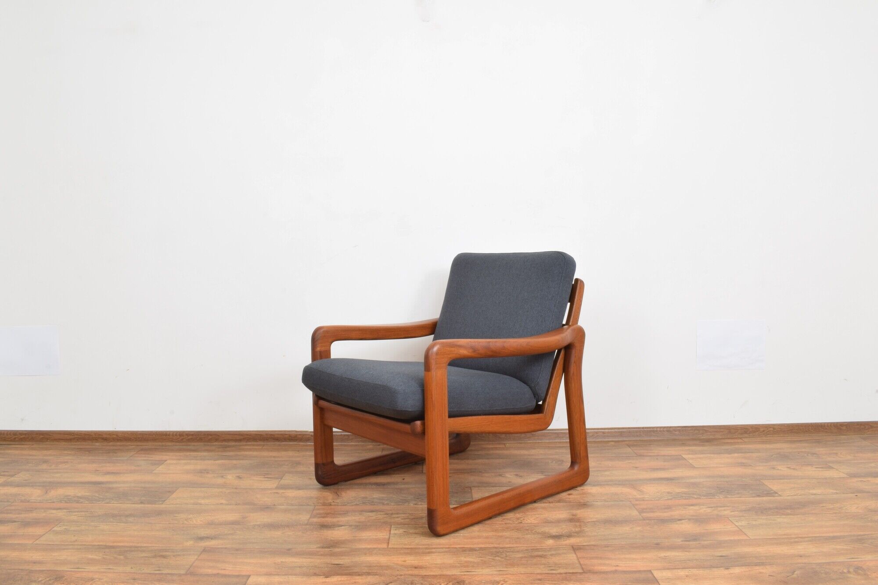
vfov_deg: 47.9
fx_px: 658
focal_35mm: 27
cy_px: 292
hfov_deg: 67.4
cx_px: 439
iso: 100
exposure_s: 4
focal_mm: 18
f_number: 22
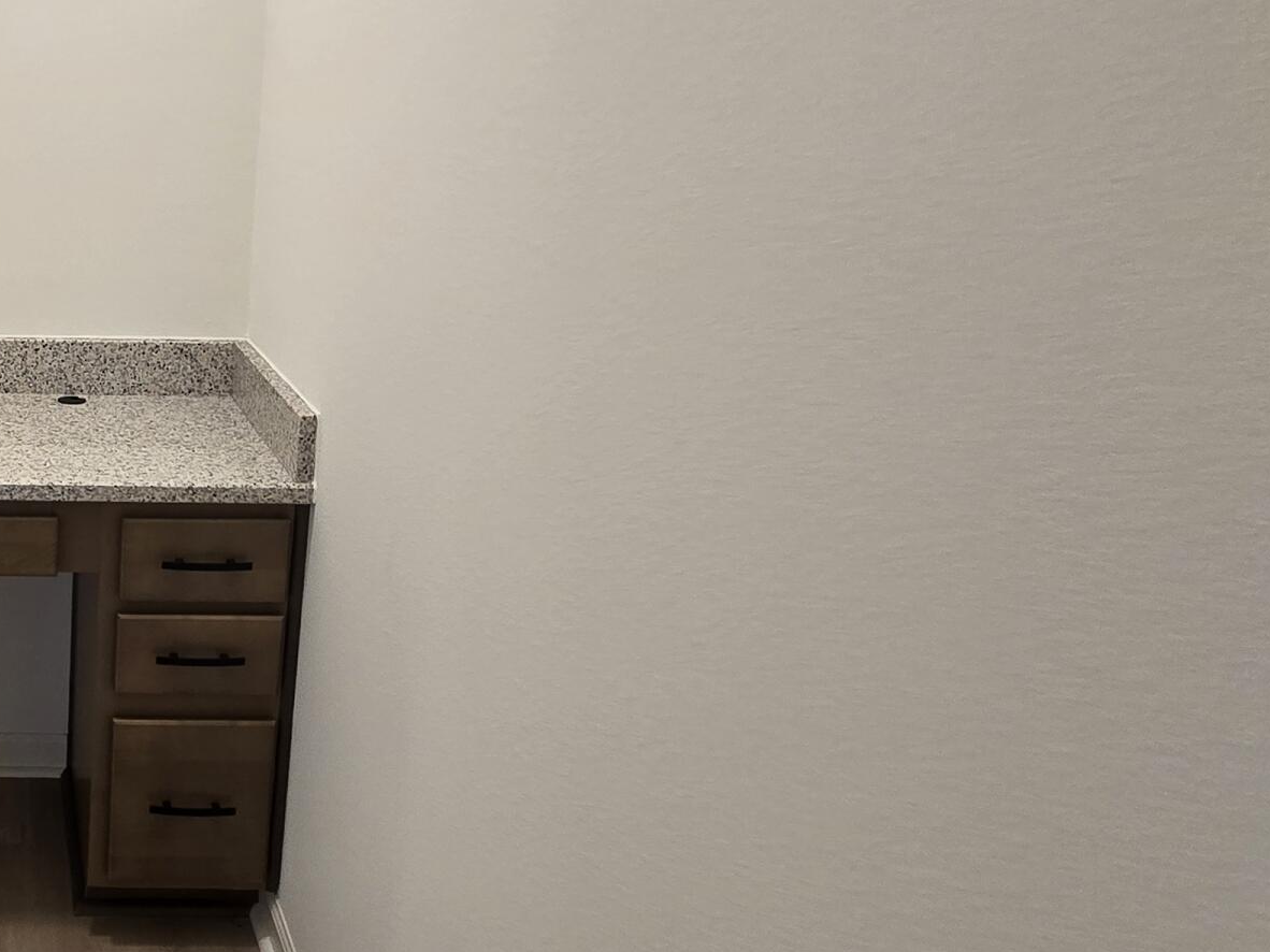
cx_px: -38
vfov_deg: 42.9
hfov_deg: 45.4
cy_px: 418
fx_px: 1210
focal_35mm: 33
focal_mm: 2.2
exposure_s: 1/60
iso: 100
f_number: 2.2
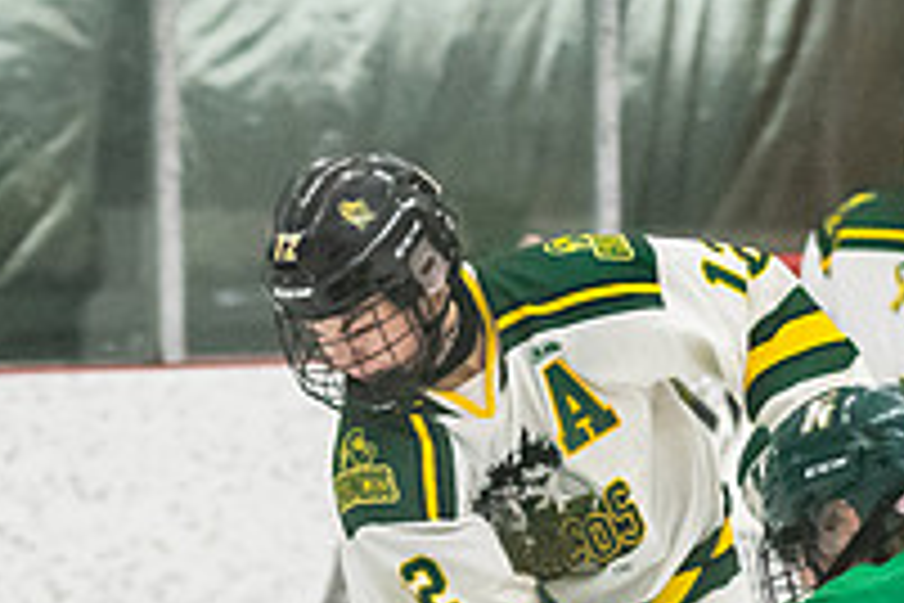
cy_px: 861
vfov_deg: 3.2
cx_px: 1017
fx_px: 10872
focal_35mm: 433
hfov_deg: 4.7
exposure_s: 1/800
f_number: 2.8
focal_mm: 85
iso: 3200
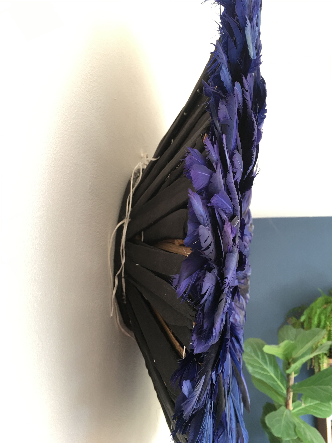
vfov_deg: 61.7
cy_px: 222
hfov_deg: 48.2
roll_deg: -3.2
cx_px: 166
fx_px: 371
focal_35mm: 29
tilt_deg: +12.0
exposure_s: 1/17
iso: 32
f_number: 2.2
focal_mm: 4.15
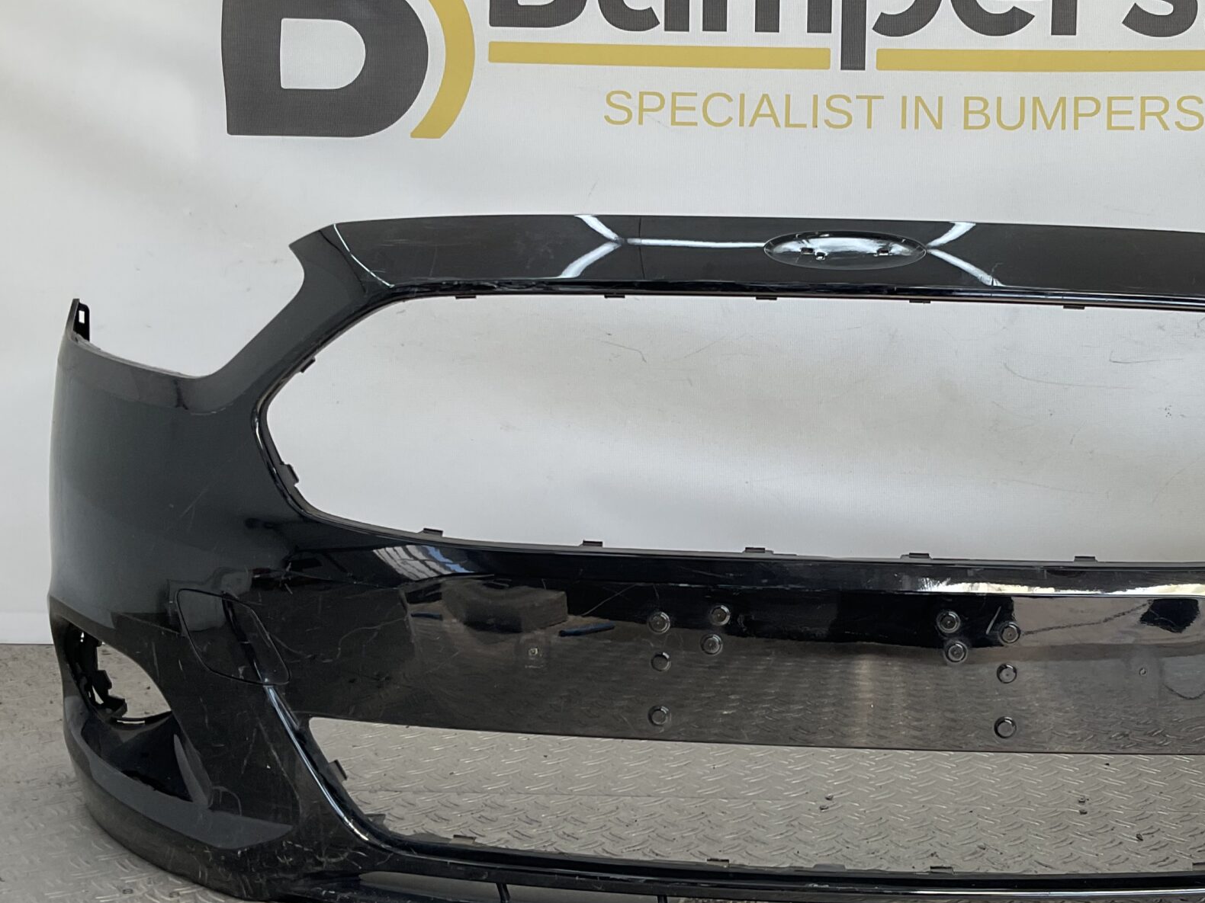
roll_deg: -1.8
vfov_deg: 30.9
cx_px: 842
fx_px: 1636
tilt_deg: -7.8
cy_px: 463
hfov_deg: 39.7
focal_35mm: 47
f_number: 1.8
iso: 16
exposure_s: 1/274
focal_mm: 3
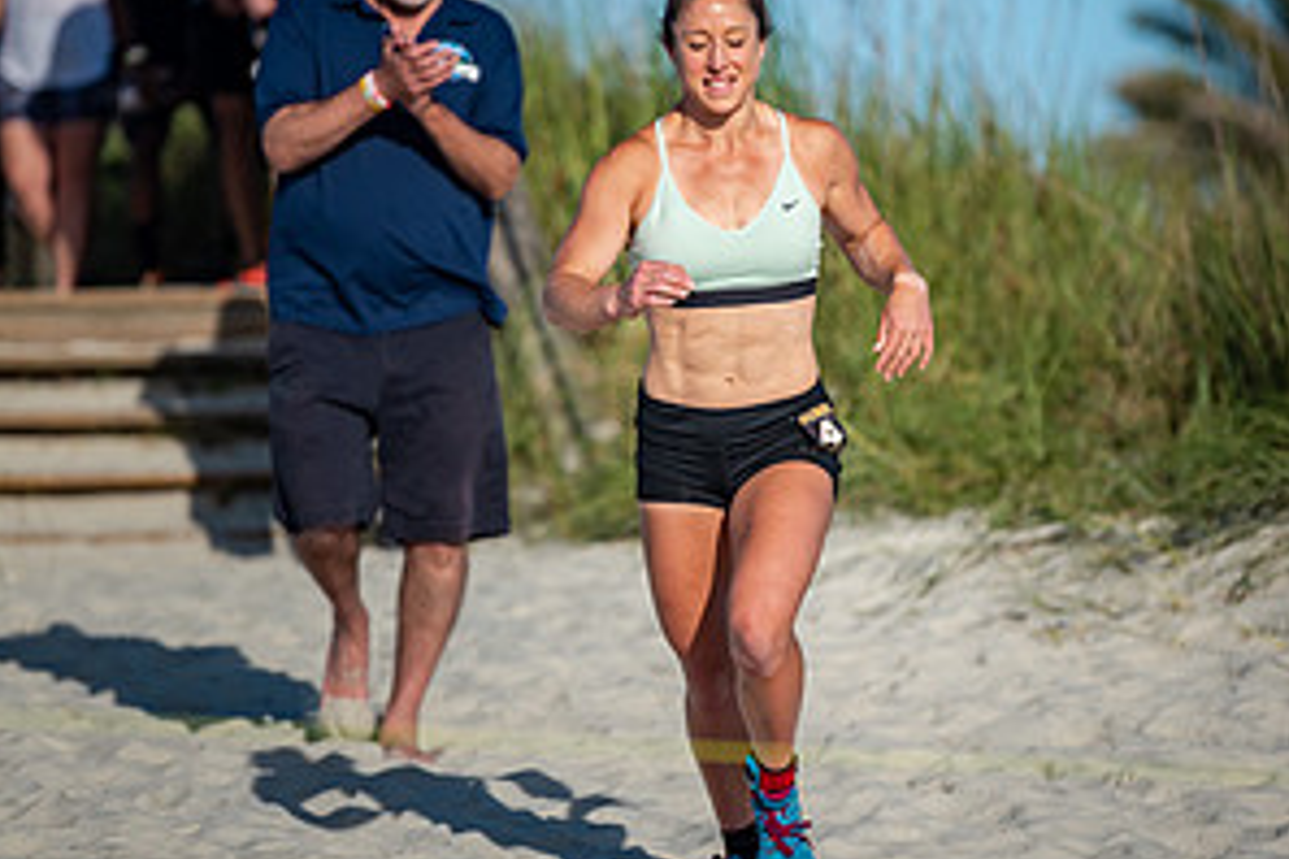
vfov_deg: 4.5
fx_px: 10848
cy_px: 334
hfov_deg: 6.8
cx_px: 642
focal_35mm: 303
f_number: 2.8
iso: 320
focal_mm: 200
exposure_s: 1/4000
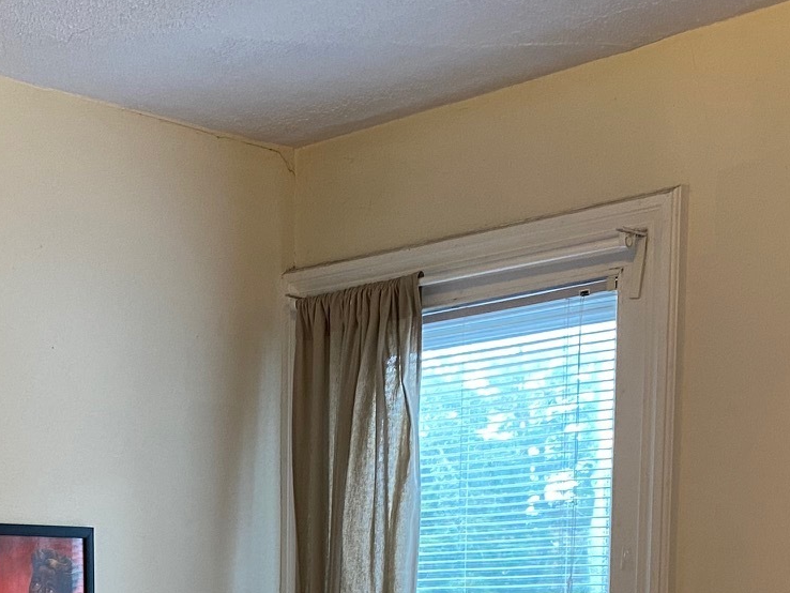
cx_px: 211
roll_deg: +0.0
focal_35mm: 71
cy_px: 780
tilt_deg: -5.1
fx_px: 1621
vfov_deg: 19.1
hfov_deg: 27.1
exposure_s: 1/60
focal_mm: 4.25
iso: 160
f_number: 1.8
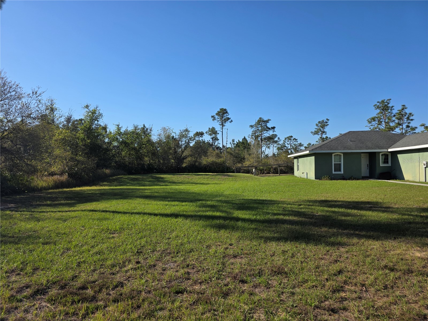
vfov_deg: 58.9
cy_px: 160
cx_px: 214
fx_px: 284
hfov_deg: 73.9
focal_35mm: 23
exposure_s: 1/5447
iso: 80
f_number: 1.7
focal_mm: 6.3
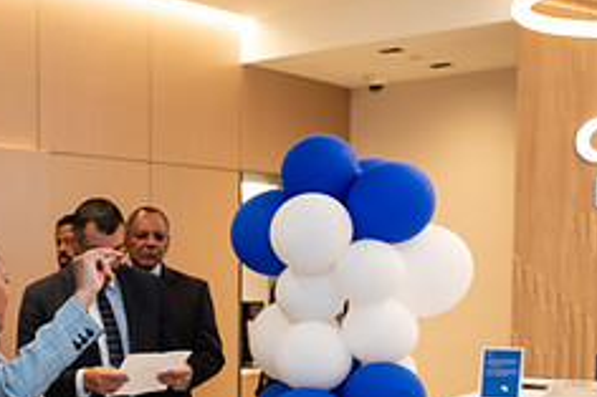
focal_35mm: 67
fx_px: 1110
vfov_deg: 19.9
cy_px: 354
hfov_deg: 26.9
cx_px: -107
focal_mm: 26.5
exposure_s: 1/160
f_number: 4
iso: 400
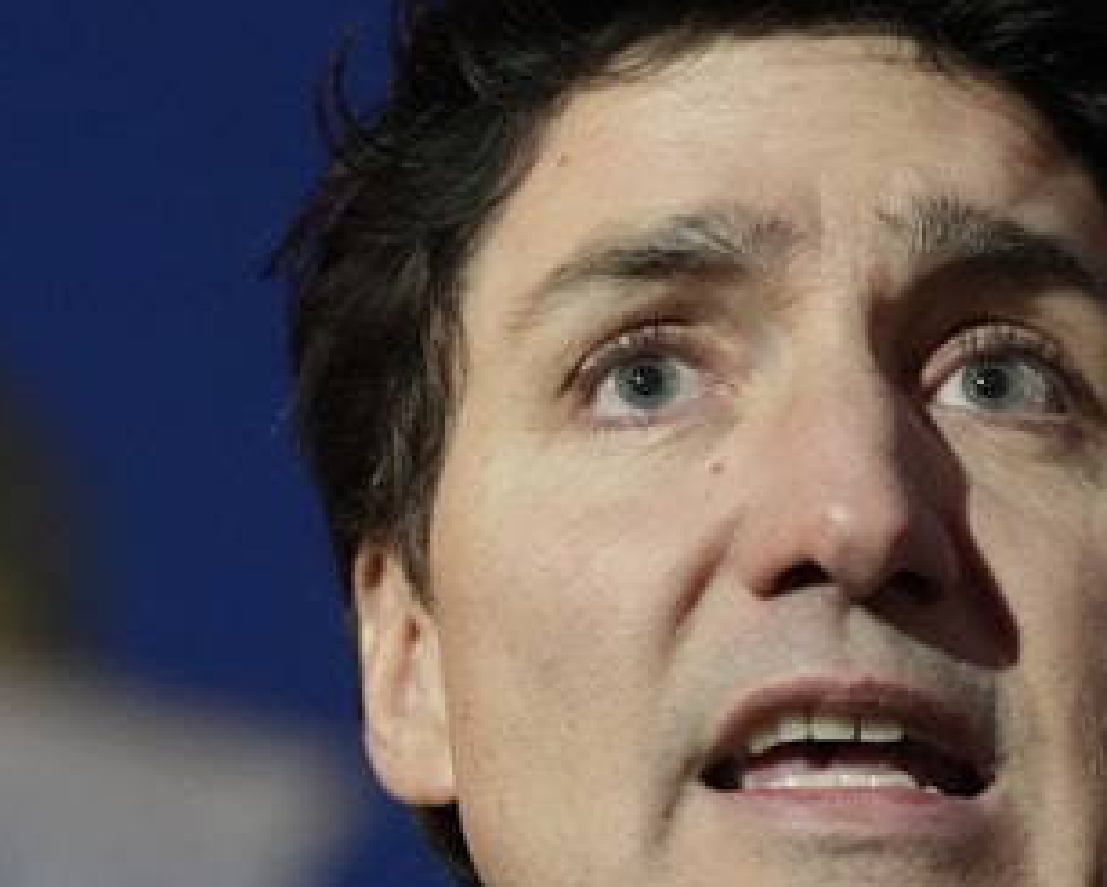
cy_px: 474
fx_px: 7210
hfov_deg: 8.7
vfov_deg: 7.0
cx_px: 98
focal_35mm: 220
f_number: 2.8
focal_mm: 70
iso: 6400
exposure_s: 1/200
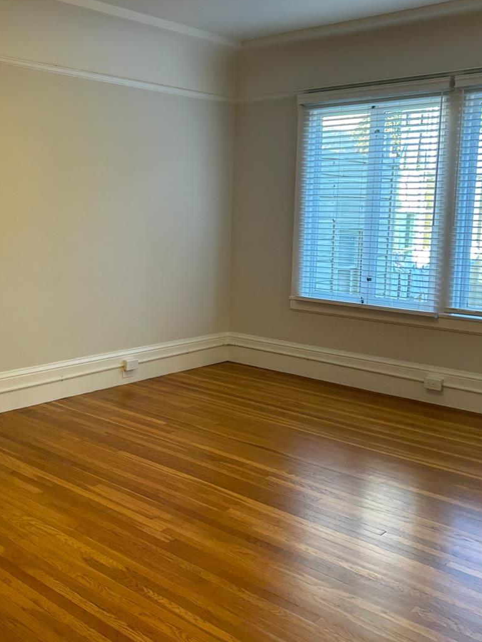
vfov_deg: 48.9
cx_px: 160
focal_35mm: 38
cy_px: 295
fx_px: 705
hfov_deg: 37.3
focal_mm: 5.7
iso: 100
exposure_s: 1/120
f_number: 1.5
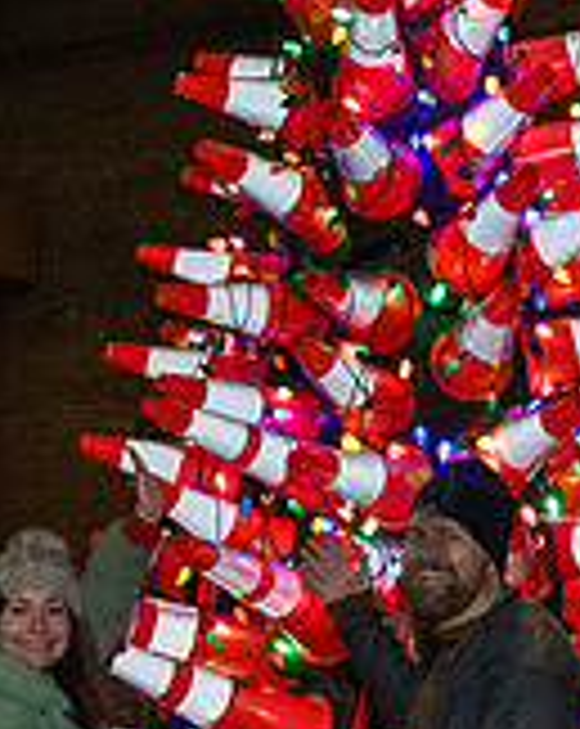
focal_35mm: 88
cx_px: 316
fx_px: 1894
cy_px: 511
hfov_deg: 17.4
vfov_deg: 21.7
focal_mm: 24
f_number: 4.5
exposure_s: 1/125
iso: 5000
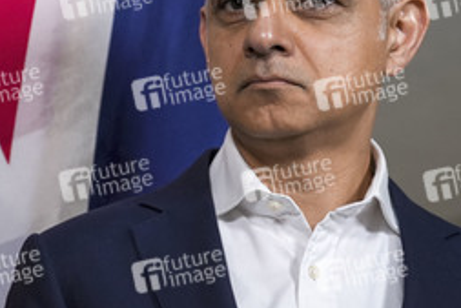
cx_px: 129
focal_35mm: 336
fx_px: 4305
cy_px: 44
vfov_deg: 4.1
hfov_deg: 6.1
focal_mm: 189
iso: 3200
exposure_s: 1/400
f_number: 5.6
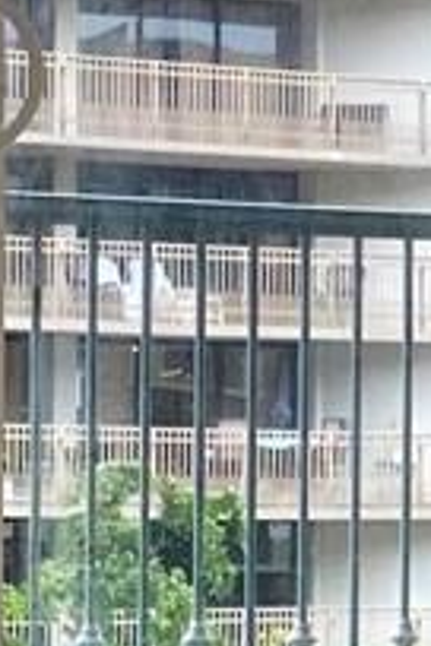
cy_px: 529
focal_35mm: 212
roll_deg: -2.3
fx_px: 3807
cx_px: 852
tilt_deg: -1.3
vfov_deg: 9.7
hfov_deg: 6.3
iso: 125
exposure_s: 1/121
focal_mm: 4.25
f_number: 1.8
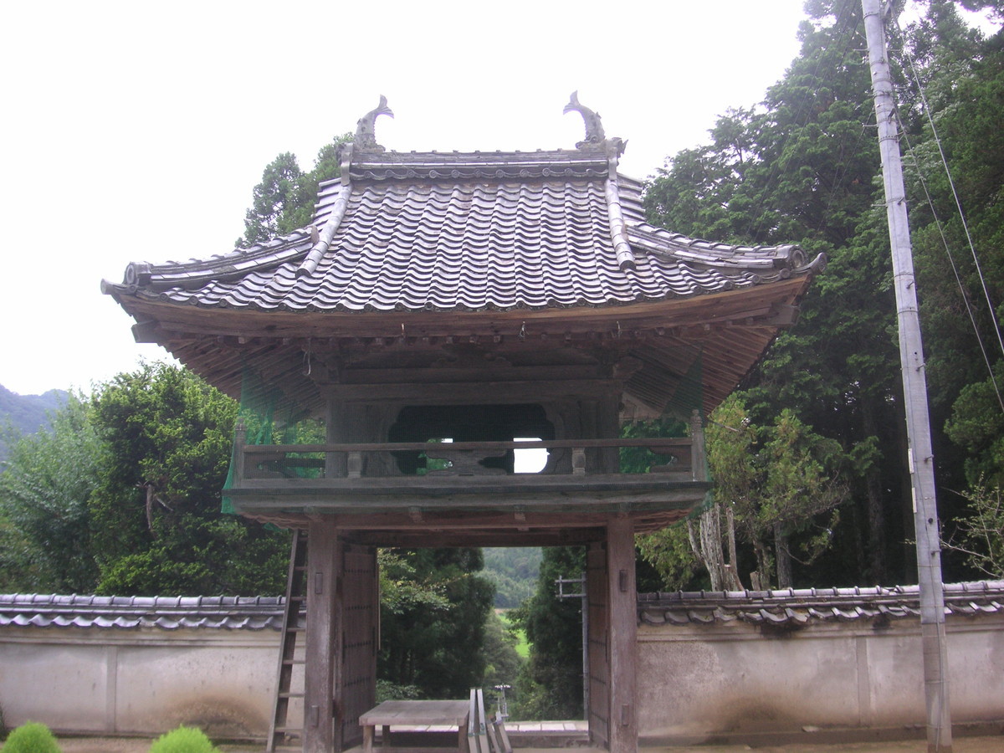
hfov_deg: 50.1
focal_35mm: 37
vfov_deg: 38.7
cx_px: 502
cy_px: 376
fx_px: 1073
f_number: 2.8
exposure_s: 1/180
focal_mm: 6.1
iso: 50
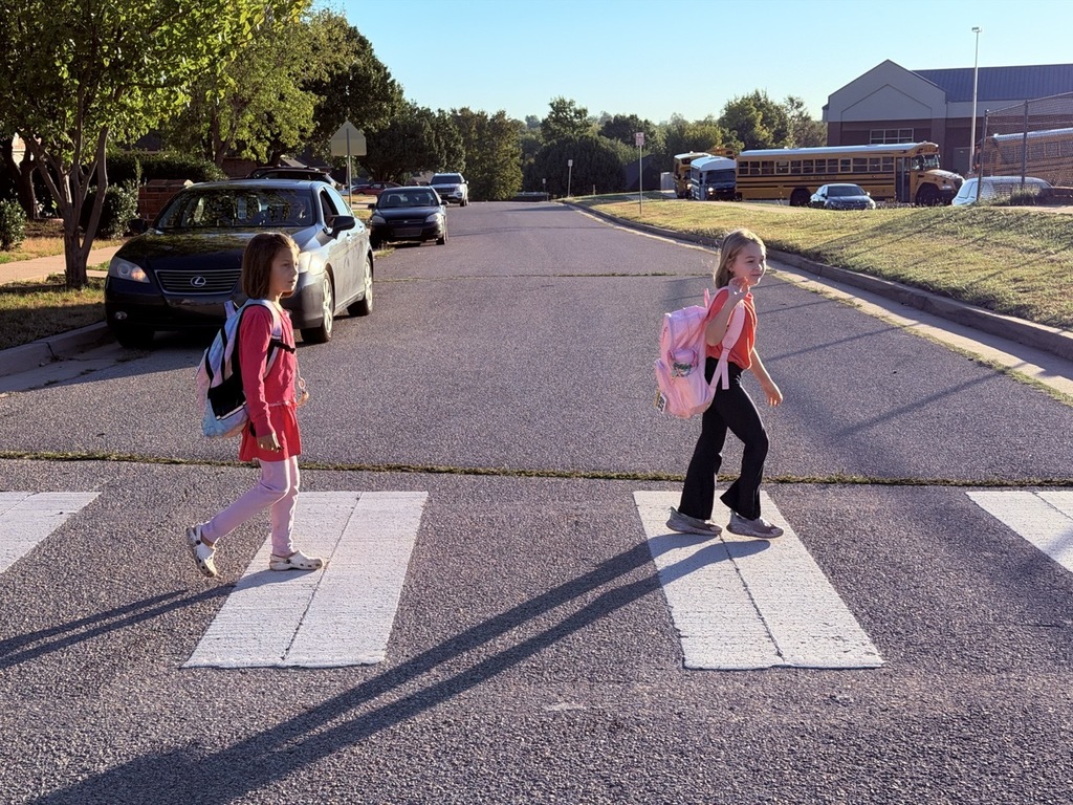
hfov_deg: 39.7
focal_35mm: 48
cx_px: 536
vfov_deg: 30.3
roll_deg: +1.5
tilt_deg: -10.4
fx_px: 1488
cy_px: 402
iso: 80
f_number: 1.78
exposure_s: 1/1931
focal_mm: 6.76
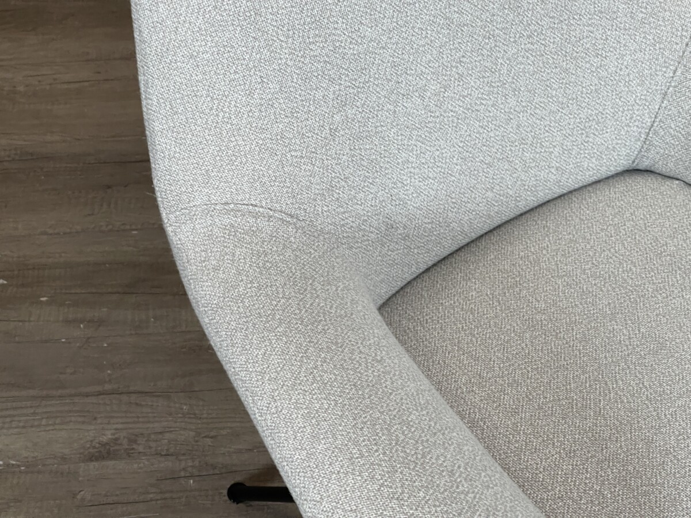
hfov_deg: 30.3
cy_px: 259
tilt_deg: -46.3
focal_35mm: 64
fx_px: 1278
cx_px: 346
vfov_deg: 22.9
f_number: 2.2
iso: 125
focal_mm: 7.5
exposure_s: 1/100
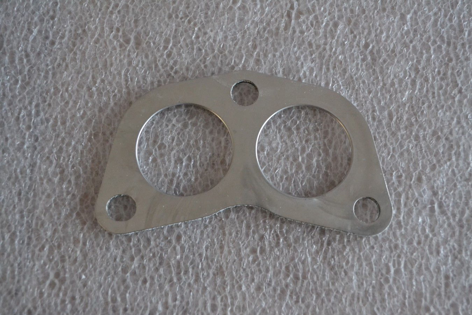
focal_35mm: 48
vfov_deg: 28.1
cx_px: 236
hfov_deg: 41.1
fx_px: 629
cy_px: 158
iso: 3200
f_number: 4.8
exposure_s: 1/30
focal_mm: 32
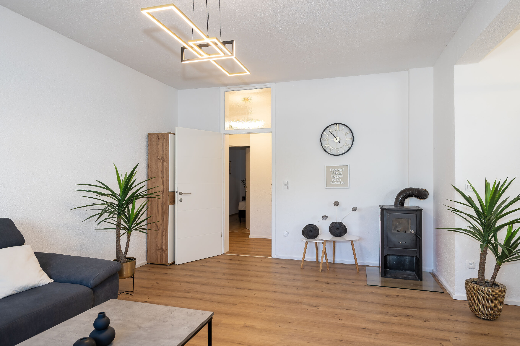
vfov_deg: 57.2
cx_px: 260
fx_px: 318
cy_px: 173
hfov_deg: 78.6
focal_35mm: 22
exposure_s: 1/15
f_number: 7.1
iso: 100
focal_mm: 22
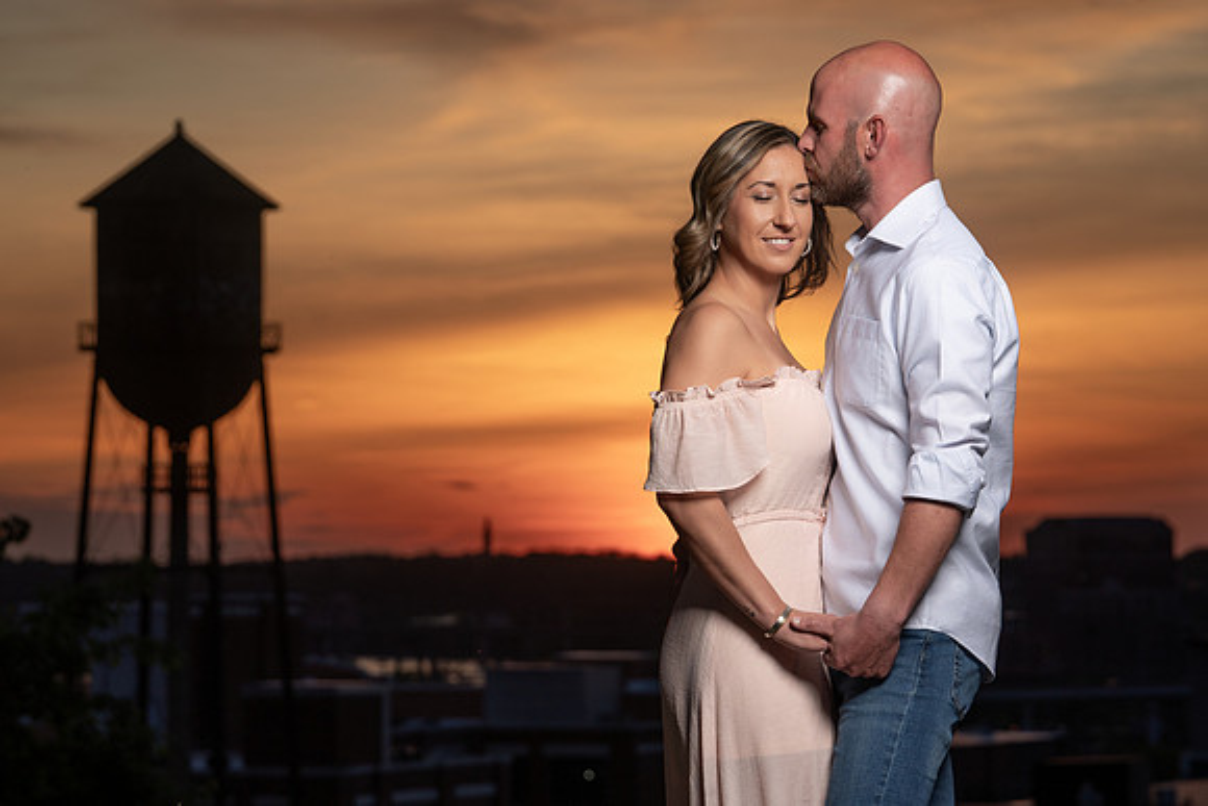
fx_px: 4699
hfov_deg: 14.7
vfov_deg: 9.8
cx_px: 604
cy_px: 403
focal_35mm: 140
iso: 100
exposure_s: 1/200
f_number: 8
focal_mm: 140
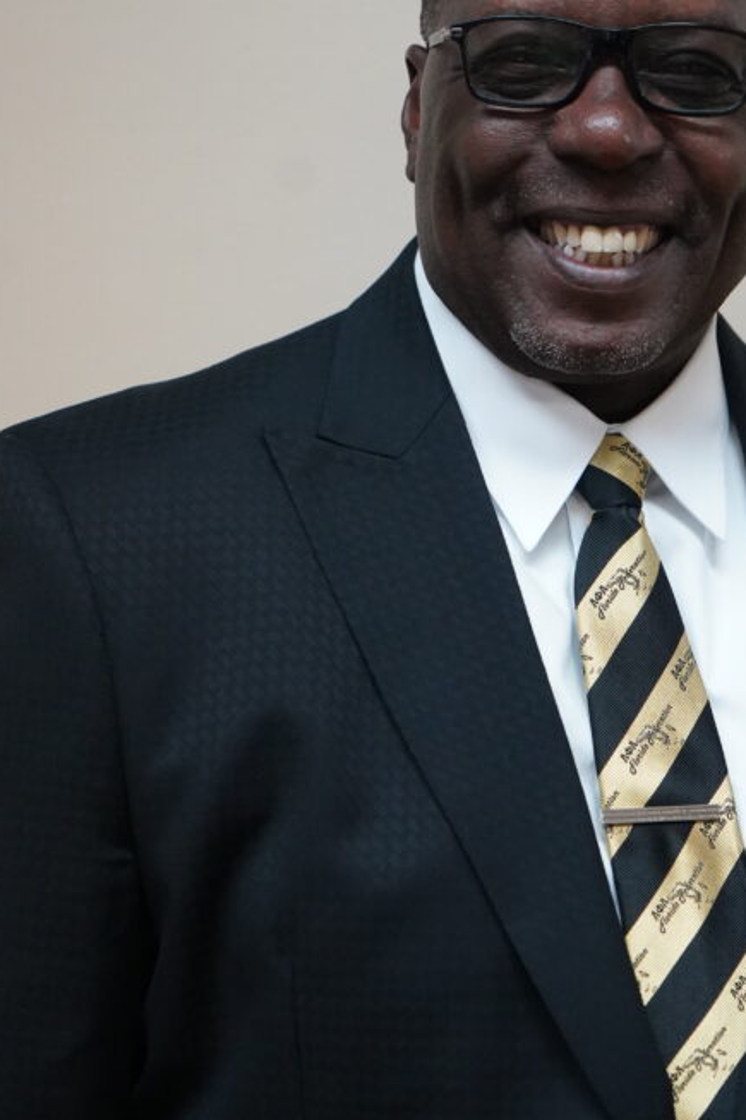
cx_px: 466
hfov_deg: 17.0
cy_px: 576
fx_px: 2488
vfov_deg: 25.4
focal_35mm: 80
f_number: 4
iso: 6400
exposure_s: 1/160
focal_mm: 51
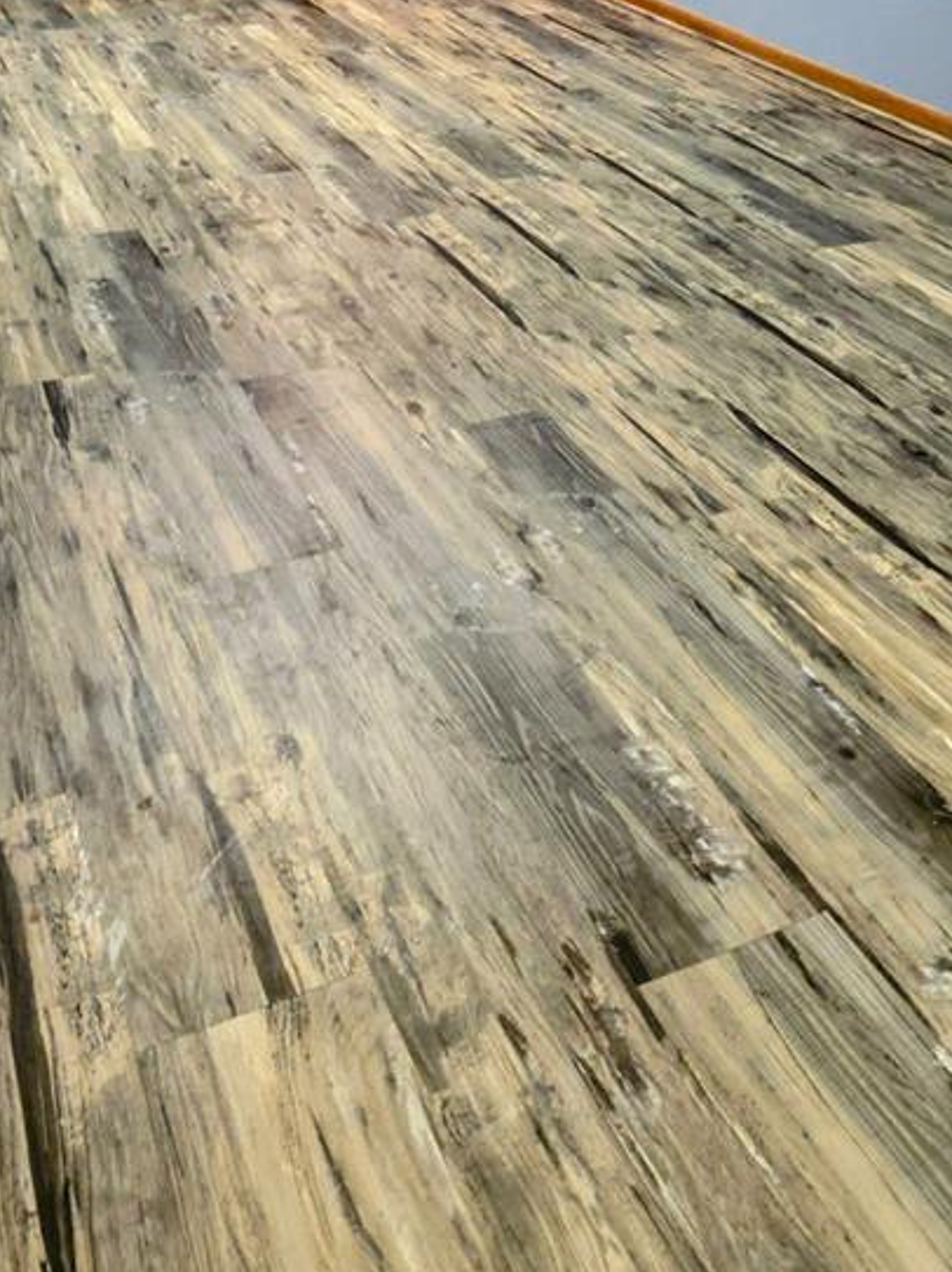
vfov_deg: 40.1
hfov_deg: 39.5
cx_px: 395
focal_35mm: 36
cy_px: -174
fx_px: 1321
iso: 500
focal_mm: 2.2
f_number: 1.9
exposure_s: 1/60
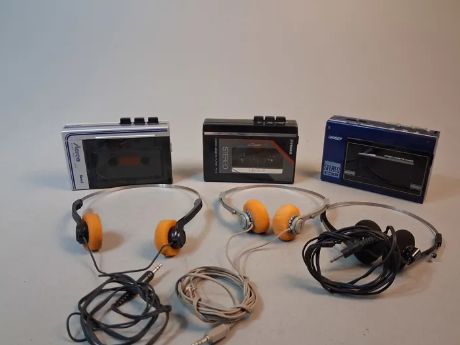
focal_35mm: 31
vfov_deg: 45.4
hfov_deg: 58.3
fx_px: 412
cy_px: 188
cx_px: 240
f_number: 1.8
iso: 400
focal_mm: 4
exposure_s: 1/50
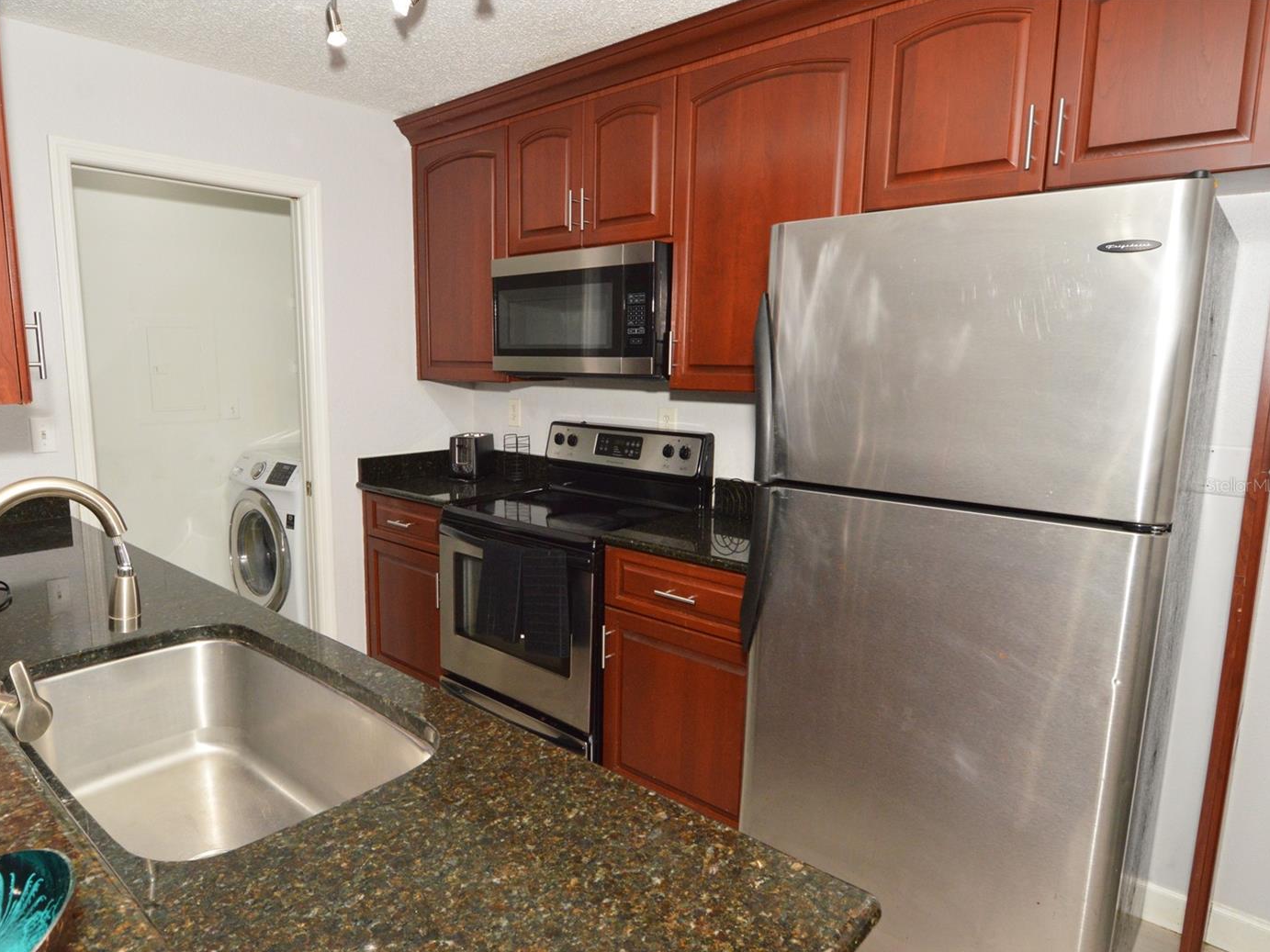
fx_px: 734
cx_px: 553
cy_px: 485
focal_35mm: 20
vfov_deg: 66.0
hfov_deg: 81.3
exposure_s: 1/60
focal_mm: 12
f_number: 9
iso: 800
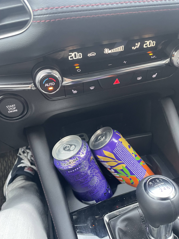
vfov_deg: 67.3
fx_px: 179
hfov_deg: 53.1
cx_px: 90
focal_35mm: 26
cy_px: 120
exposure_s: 1/49
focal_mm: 4.2
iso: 500
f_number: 1.6
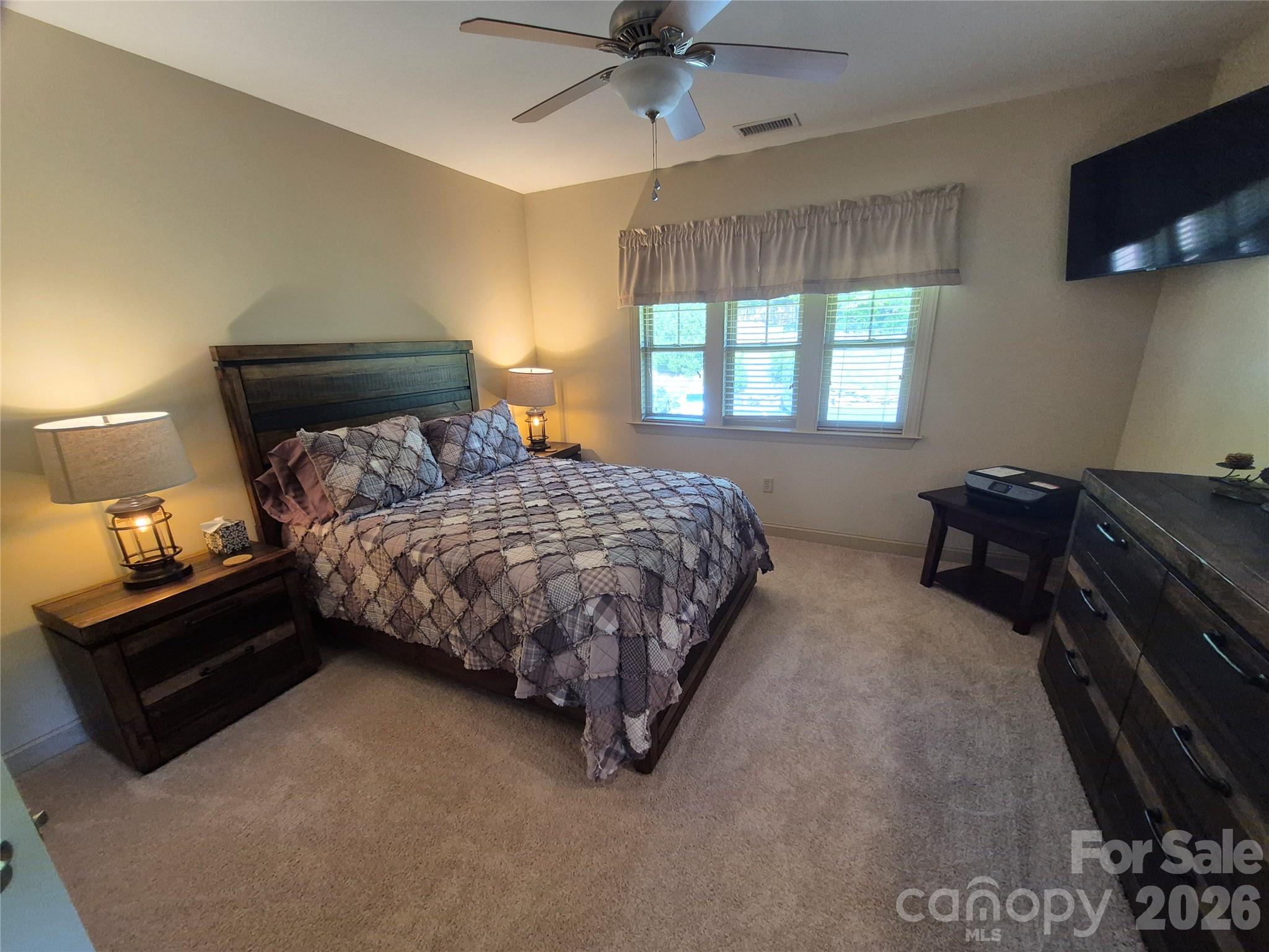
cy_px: 476
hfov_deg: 106.2
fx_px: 477
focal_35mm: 13
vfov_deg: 89.9
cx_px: 634
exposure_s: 1/60
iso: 400
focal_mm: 1.74
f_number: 2.2
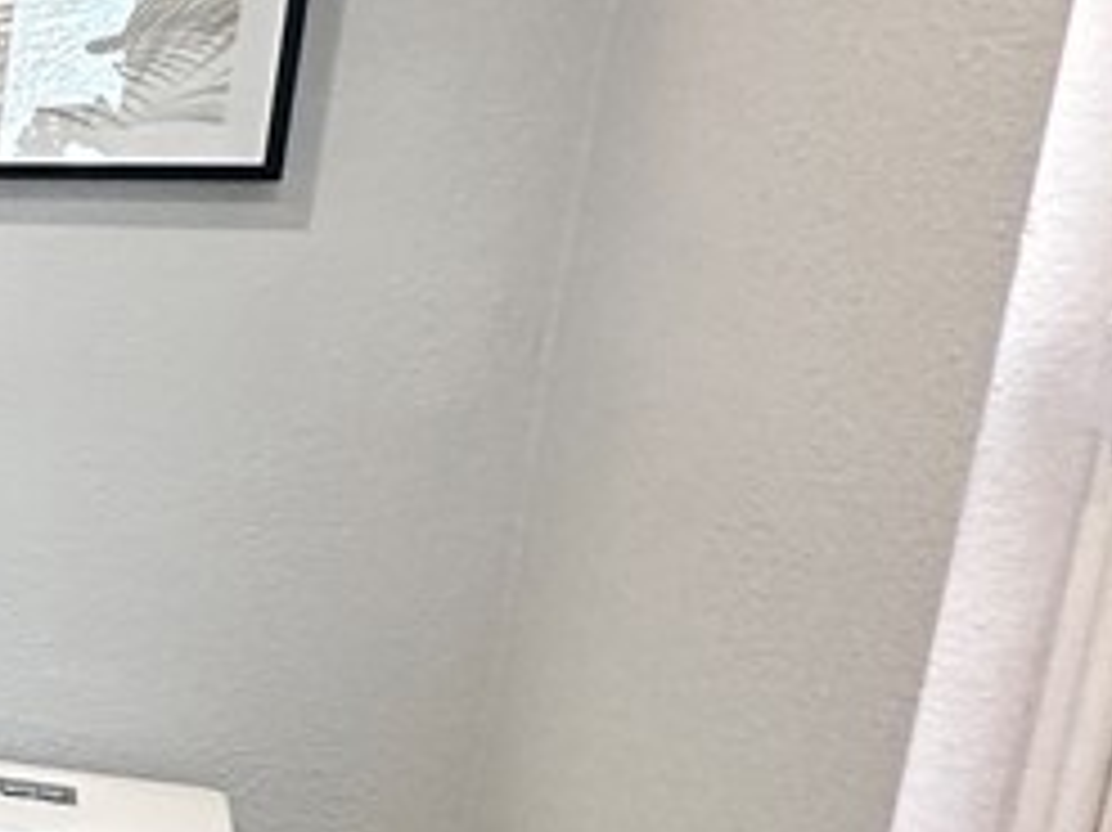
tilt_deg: -10.7
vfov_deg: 25.2
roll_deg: -0.3
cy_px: 481
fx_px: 1862
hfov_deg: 18.6
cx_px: -1171
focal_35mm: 58
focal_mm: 2.22
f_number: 2.2
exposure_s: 1/120
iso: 250
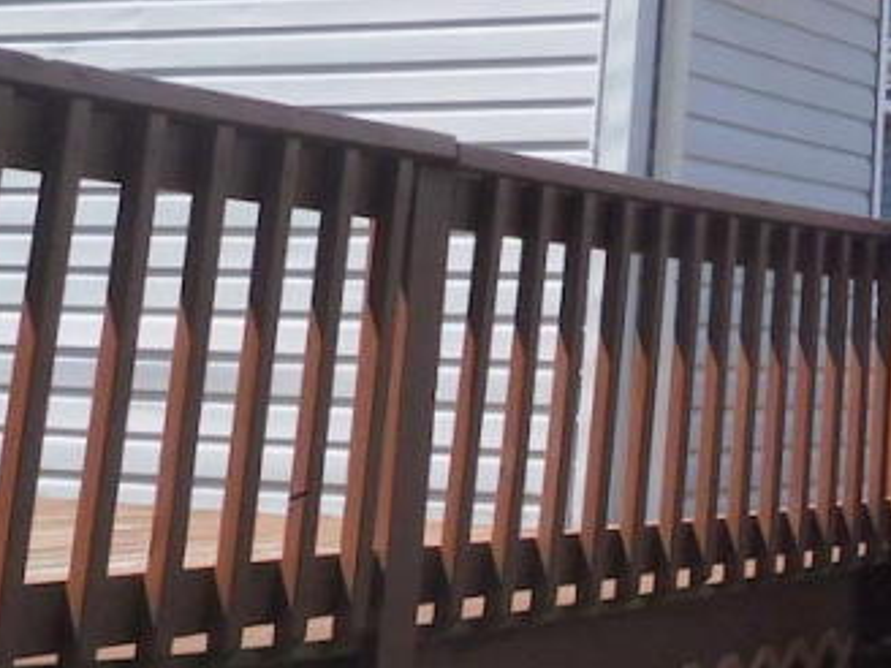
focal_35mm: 78
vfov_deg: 18.2
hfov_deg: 22.6
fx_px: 2008
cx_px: 1130
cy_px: -68
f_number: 3.4
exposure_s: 1/1500
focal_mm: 4.5
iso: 125
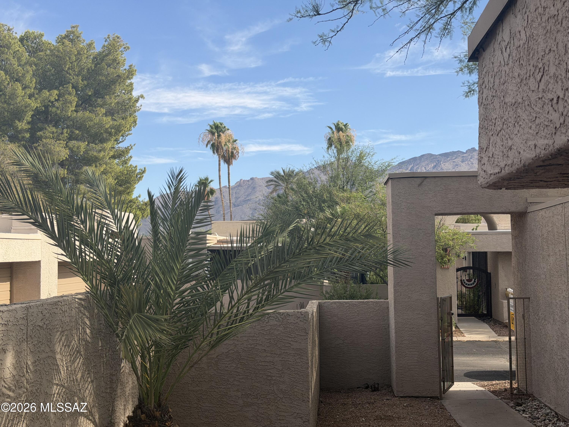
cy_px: 214
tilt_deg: +2.1
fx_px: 789
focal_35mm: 48
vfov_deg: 30.3
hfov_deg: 39.7
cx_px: 284
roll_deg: +0.6
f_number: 1.78
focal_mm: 6.76
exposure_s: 1/3534
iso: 64
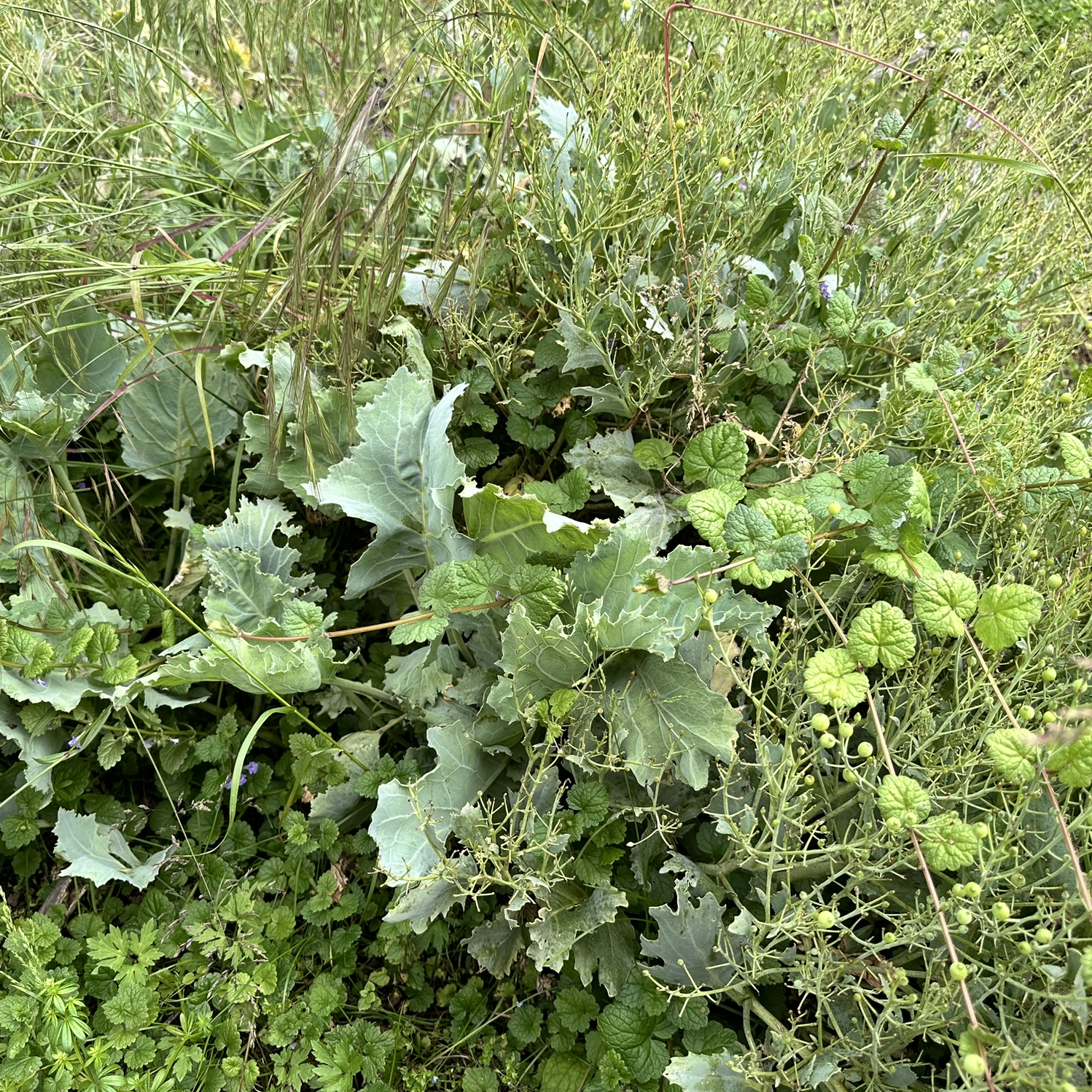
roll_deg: +3.0
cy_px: 534
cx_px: 494
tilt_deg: -32.4
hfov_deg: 55.5
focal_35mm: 29
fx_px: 1035
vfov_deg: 55.6
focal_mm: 6.86
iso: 80
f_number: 1.78
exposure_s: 1/352
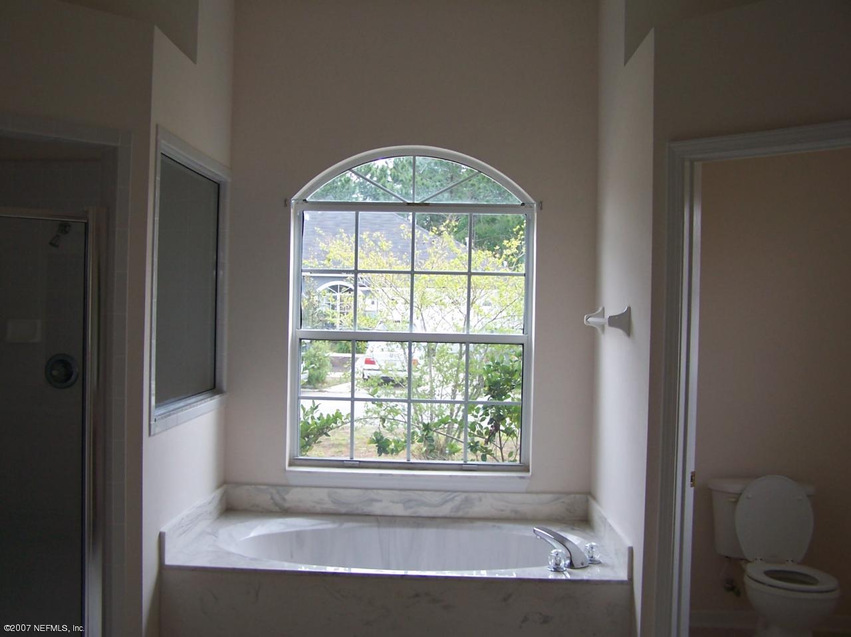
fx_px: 983
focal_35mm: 40
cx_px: 426
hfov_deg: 46.8
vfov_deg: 35.9
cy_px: 318
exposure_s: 1/60
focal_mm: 6.7
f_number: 2.8
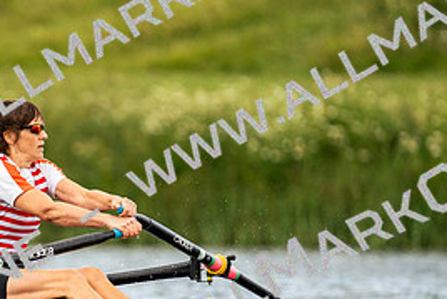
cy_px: 225
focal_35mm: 1185
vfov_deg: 1.2
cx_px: 5
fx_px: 14721
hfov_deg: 1.7
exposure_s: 1/2000
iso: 640
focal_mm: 547
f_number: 6.3
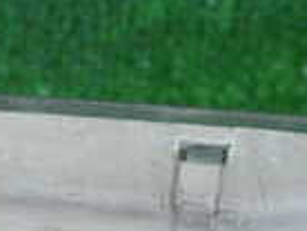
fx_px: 2390
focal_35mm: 269
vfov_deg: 5.4
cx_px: -36
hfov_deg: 7.3
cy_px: 462
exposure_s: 1/125
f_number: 3.6
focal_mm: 11.09
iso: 800
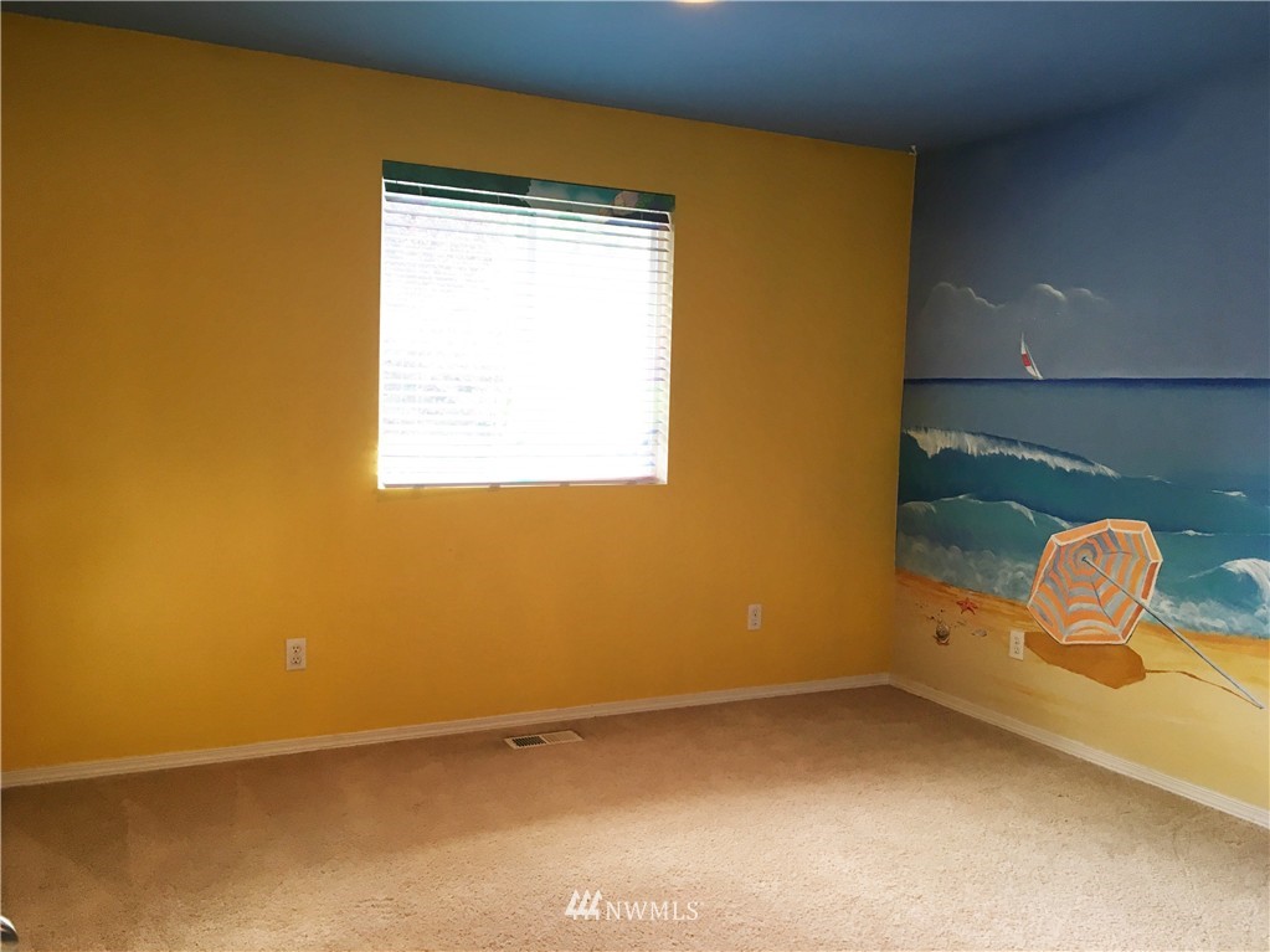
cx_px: 635
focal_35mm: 29
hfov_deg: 61.7
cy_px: 476
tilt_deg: -4.1
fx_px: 1064
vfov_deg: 48.2
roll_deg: -2.7
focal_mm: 4.15
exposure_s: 1/30
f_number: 2.2
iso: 50
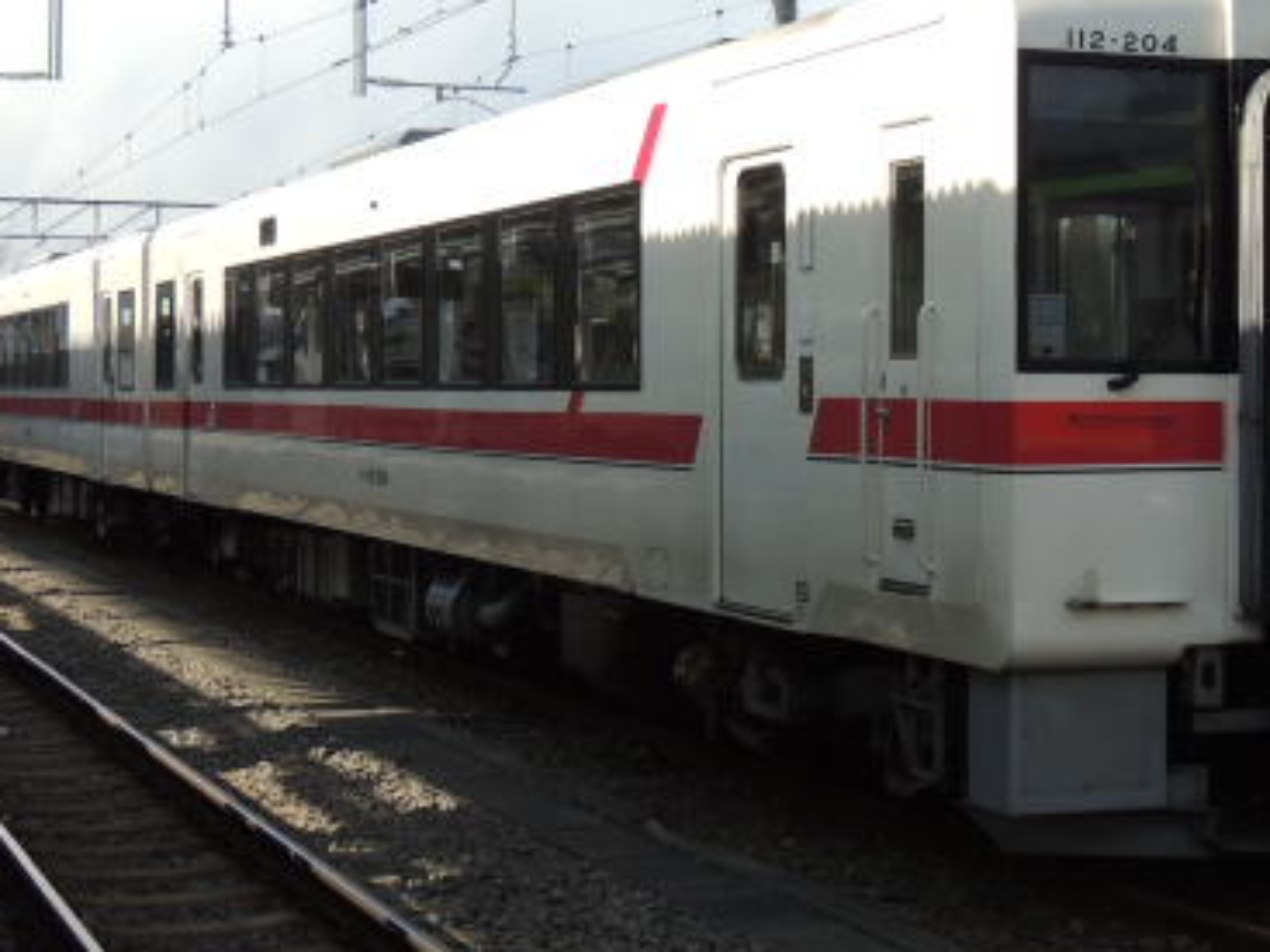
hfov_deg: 23.7
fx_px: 3007
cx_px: 862
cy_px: 353
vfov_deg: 18.0
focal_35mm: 82
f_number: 3.5
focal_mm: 8.3
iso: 100
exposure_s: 1/640
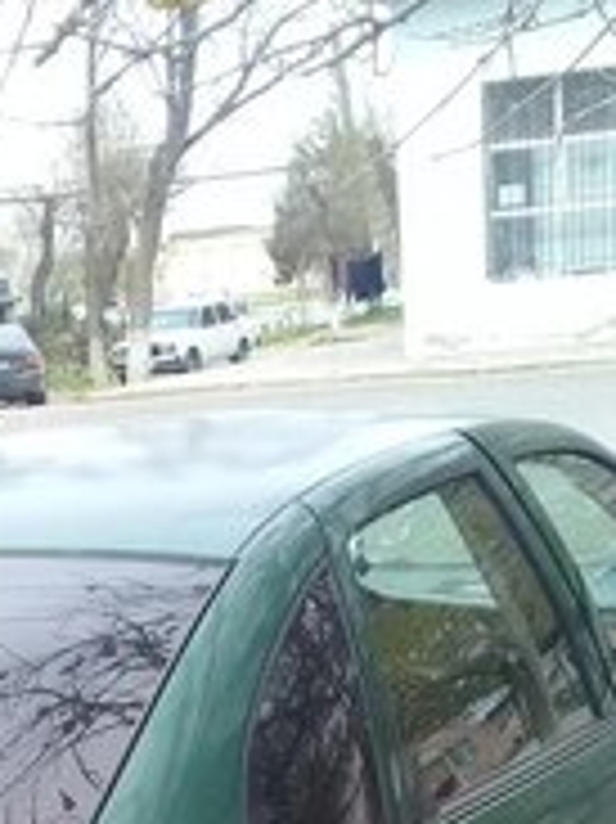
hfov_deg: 17.3
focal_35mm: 84
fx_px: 1995
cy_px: 1112
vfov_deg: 20.9
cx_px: 90
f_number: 2.2
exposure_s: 1/135
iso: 50
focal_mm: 3.3
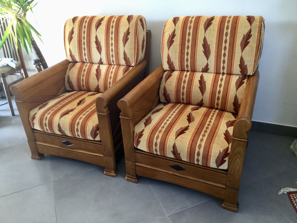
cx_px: 148
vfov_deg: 45.4
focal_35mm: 31
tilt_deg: -27.4
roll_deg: +3.4
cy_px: 112
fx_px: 266
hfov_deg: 58.4
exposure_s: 1/33
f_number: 2.4
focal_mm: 3.3
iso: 100
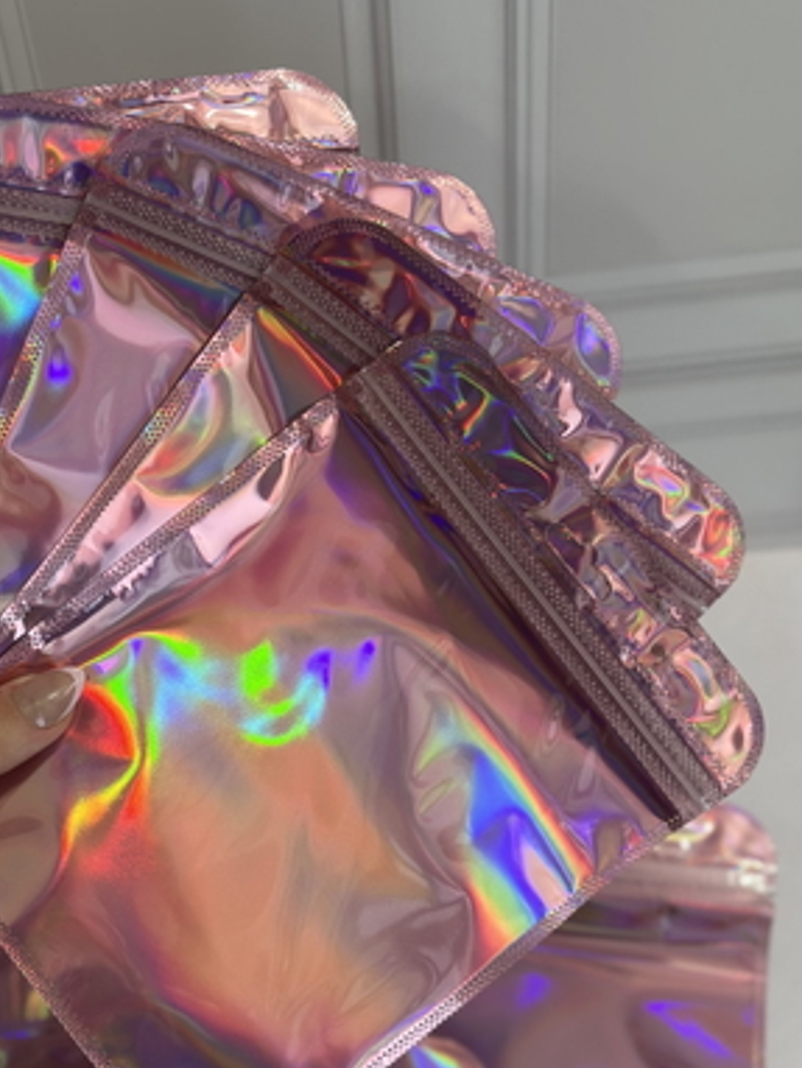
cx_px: 257
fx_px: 2067
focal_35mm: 67
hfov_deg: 21.9
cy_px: 622
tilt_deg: -53.0
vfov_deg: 28.9
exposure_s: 1/100
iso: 125
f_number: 1.78
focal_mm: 6.86
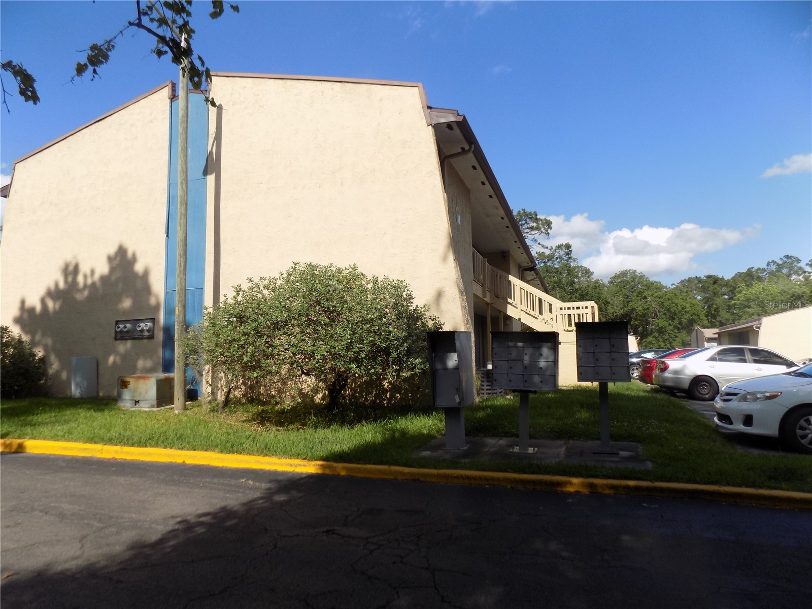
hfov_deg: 73.9
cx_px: 406
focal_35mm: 23
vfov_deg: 58.9
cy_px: 304
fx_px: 540
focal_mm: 4
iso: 80
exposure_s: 1/1500
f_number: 3.1
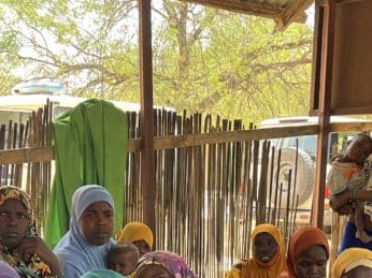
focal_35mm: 77
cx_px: 213
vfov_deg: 18.0
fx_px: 827
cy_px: 347
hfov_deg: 25.3
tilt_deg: -10.9
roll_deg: -1.9
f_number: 1.5
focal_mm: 5.7
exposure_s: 1/181
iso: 50
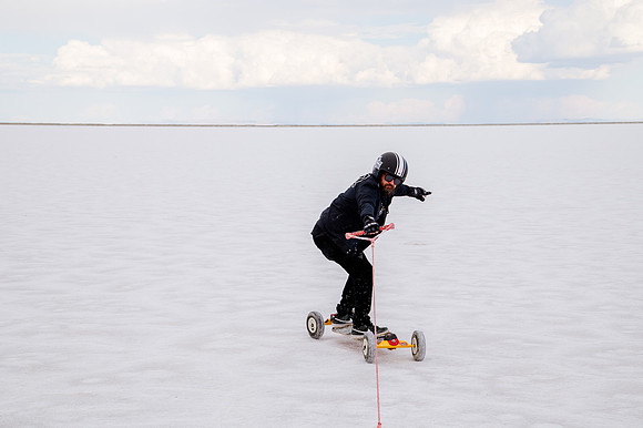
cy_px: 214
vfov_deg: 19.8
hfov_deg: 29.4
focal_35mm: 69
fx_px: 1227
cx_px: 322
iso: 100
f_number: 8
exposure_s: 1/320
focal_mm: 65
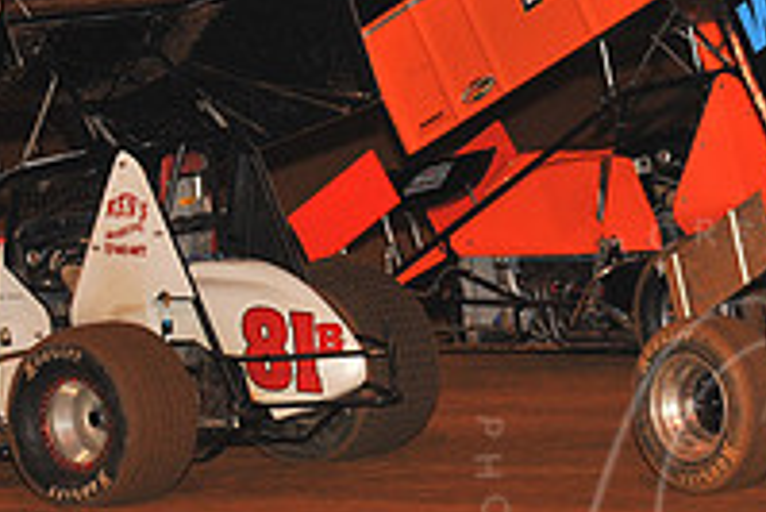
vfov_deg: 5.1
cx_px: 704
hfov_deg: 7.7
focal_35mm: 268
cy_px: 94
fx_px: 5706
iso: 1000
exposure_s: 1/320
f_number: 6.3
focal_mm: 92
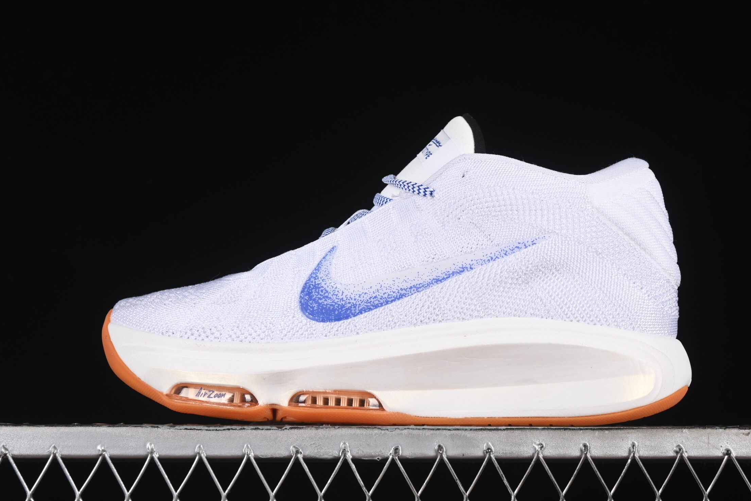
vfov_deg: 15.7
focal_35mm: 87
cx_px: 405
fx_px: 1815
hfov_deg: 23.4
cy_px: 243
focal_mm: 50
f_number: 8
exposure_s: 1/100
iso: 160
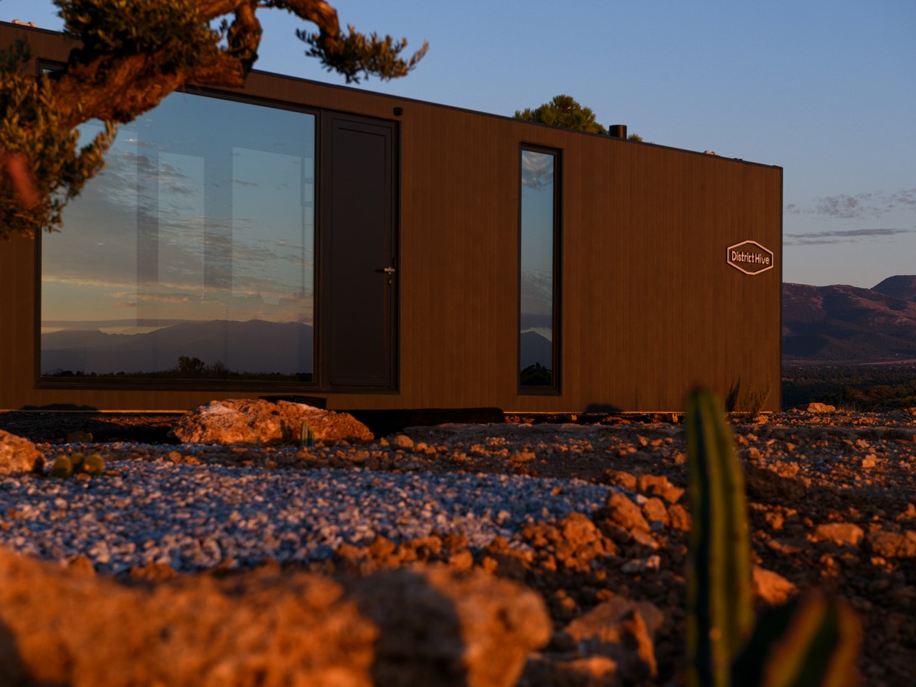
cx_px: 452
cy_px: 344
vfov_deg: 19.4
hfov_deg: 25.7
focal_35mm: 76
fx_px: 2011
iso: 500
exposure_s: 1/640
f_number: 7.1
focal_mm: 70
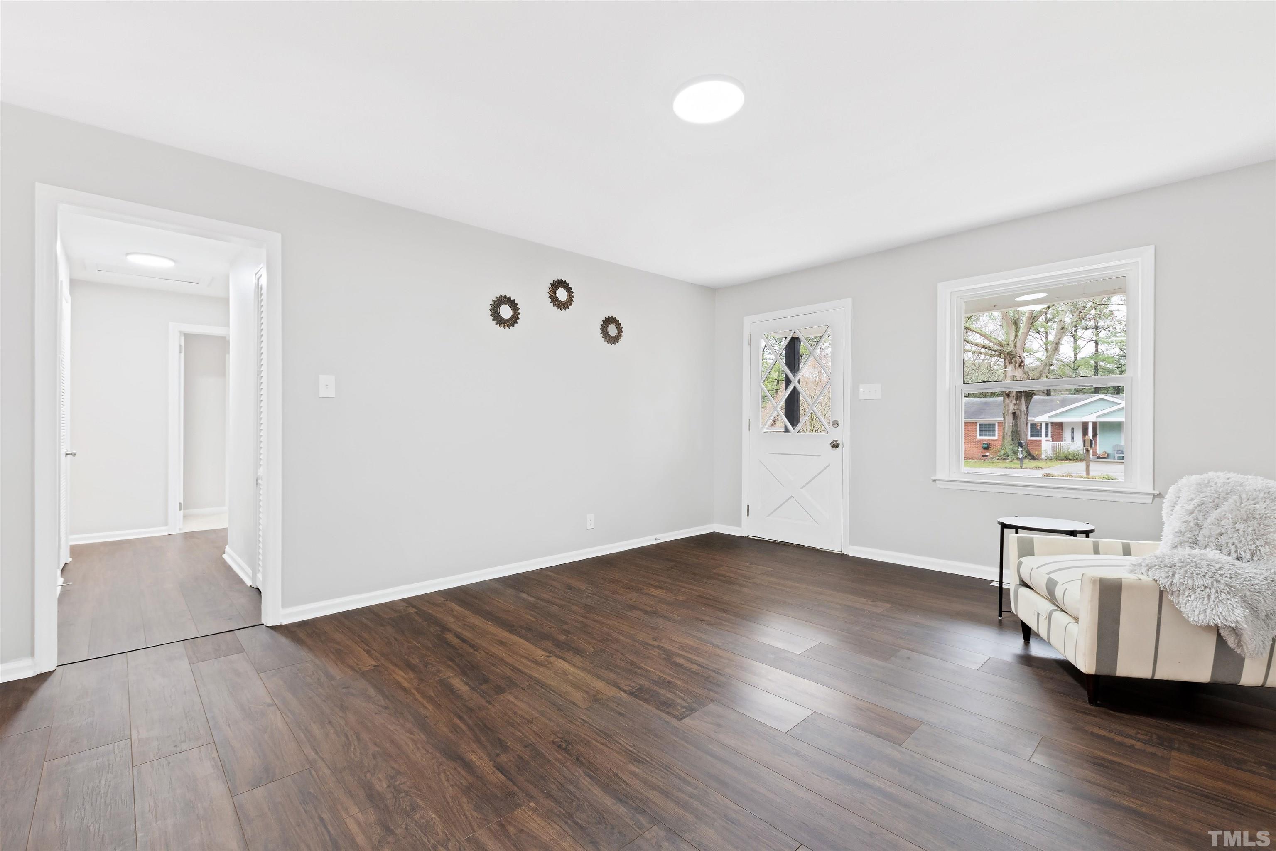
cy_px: 426
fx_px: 532
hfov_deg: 100.4
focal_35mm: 15
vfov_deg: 77.3
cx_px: 638
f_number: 8
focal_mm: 10
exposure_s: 1/2.5
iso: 320
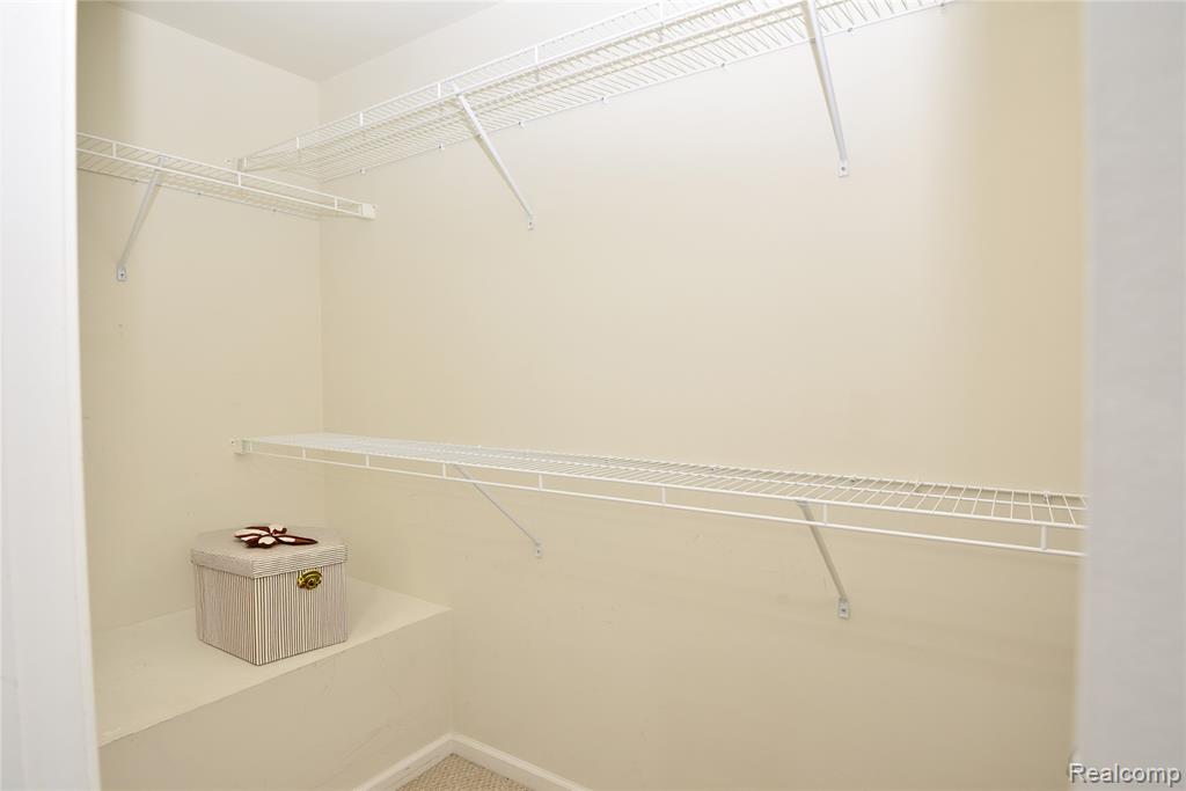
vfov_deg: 70.5
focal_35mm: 17
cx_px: 593
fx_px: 560
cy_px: 396
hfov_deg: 93.3
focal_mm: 17
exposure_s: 1/60
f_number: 7.1
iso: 100
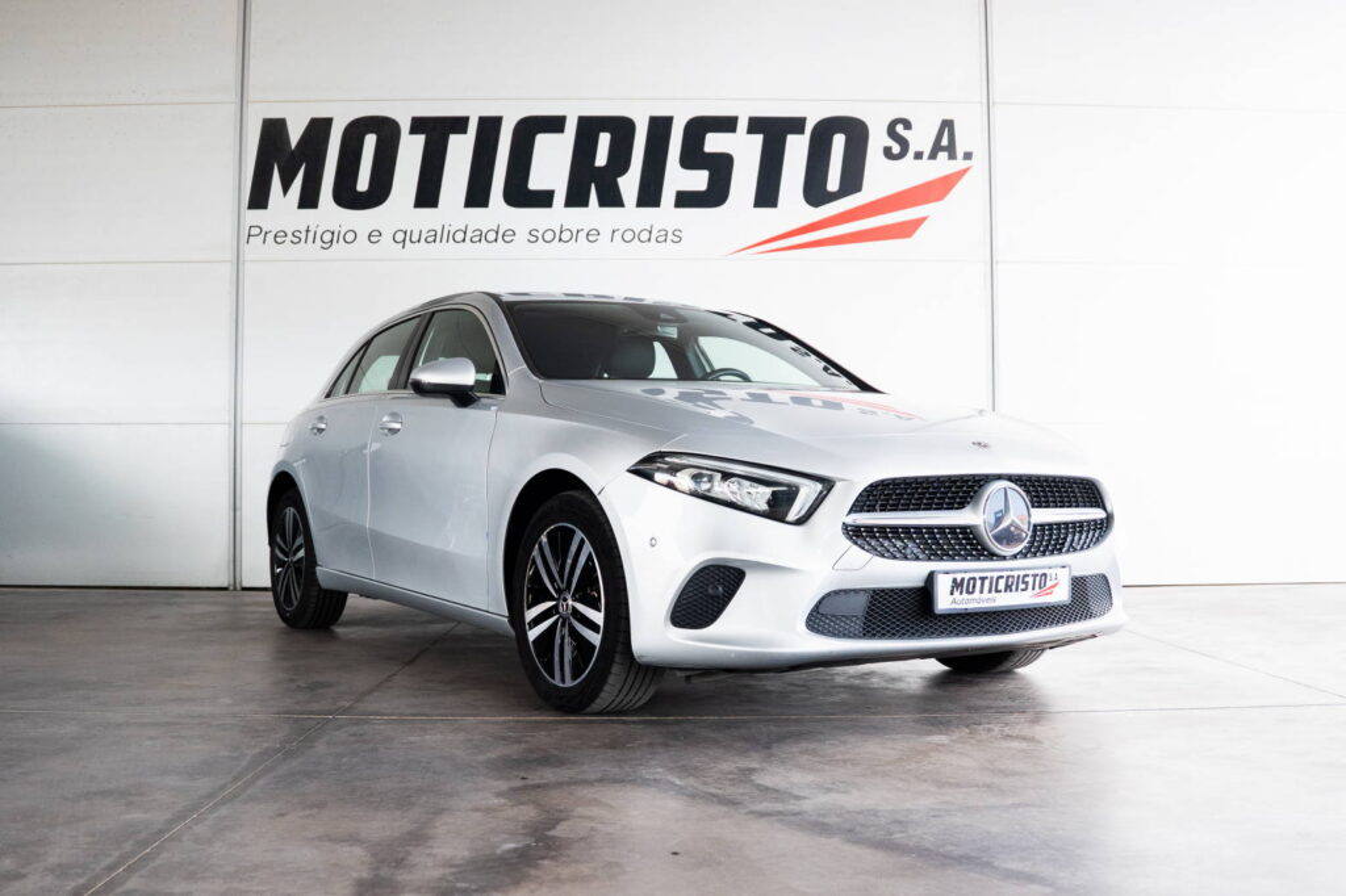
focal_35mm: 36
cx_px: 673
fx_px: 1345
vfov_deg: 36.8
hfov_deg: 53.1
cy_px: 448
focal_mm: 24
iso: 800
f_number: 3.2
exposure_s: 1/800
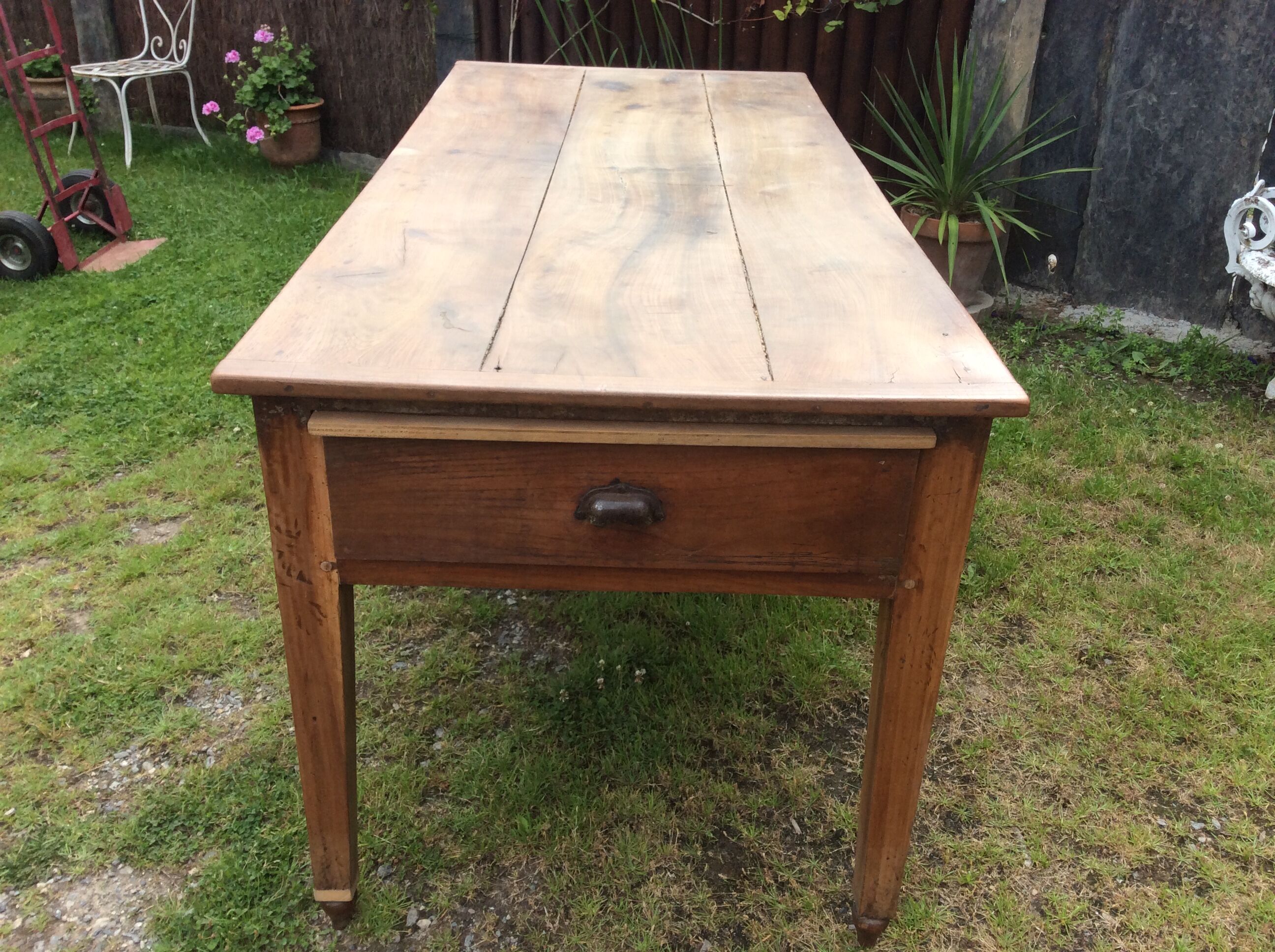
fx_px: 1177
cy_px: 476
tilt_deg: -29.4
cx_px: 638
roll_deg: +1.2
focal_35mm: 32
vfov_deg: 44.1
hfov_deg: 56.9
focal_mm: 3.3
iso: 32
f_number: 2.4
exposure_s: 1/461
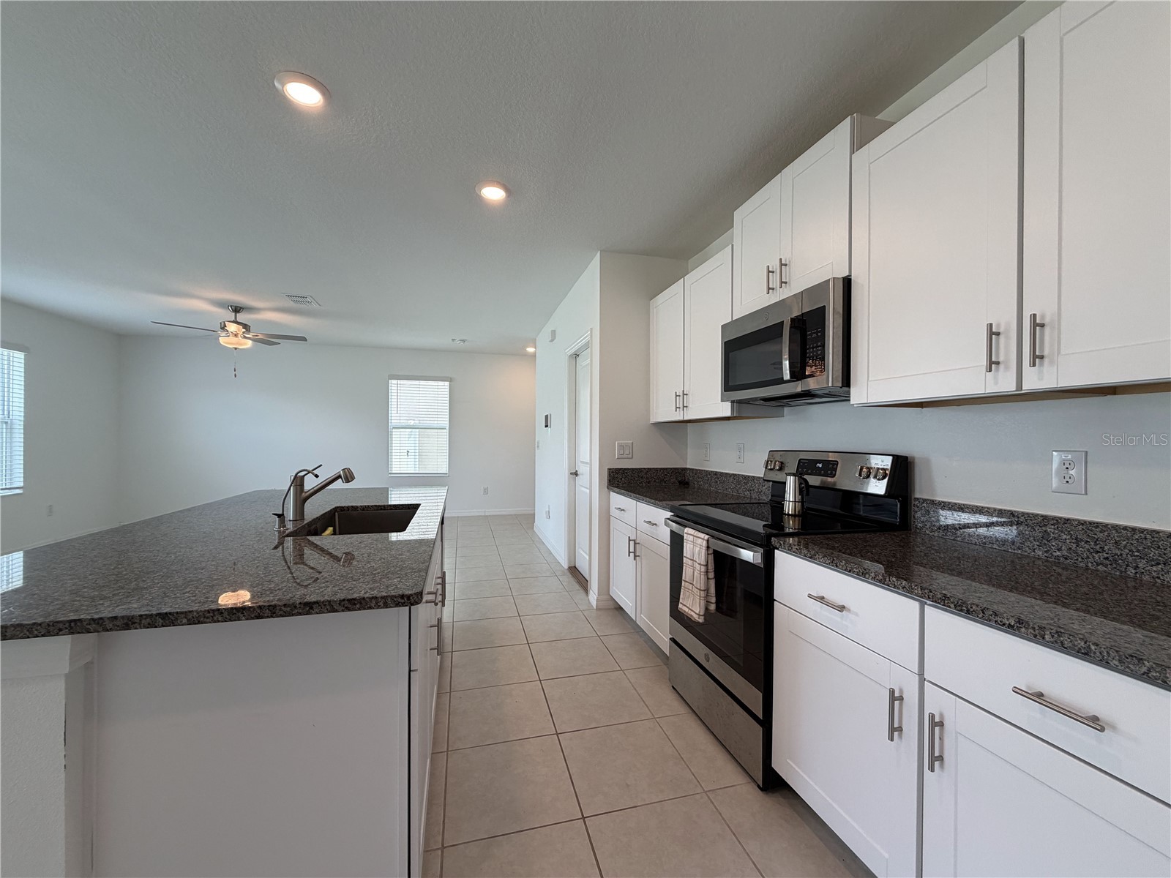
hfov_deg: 102.1
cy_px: 439
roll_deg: -0.1
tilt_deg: -0.4
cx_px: 586
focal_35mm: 14
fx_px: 474
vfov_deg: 85.7
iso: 125
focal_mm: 2.22
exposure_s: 1/120
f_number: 2.2
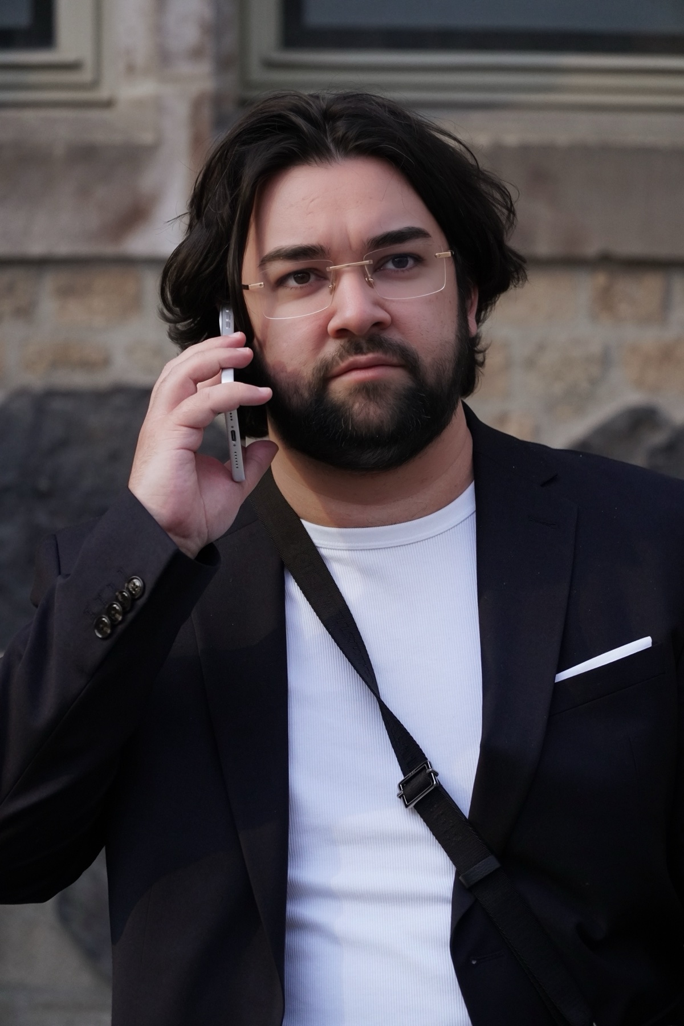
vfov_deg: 17.7
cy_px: 513
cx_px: 342
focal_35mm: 116
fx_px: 3291
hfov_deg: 11.9
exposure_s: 1/1000
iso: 2000
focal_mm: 77
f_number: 4
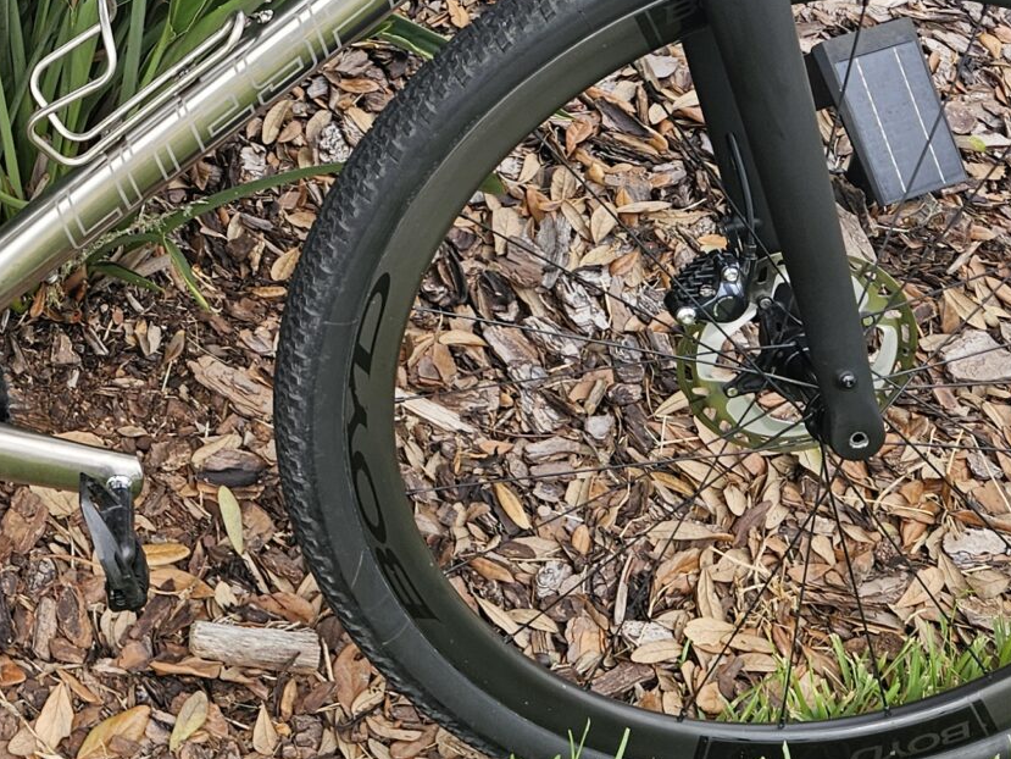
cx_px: -49
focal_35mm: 71
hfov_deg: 25.7
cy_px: -35
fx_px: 2074
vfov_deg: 20.0
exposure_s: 1/381
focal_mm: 5.4
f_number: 1.8
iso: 25
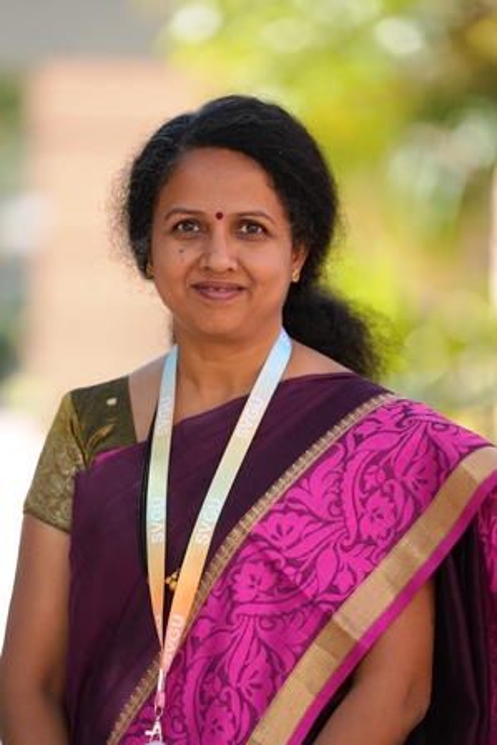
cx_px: 248
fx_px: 4138
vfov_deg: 10.3
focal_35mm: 200
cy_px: 372
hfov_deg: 6.9
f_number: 2.8
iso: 200
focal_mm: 200
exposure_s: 1/500
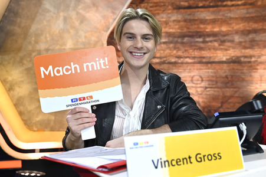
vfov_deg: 37.8
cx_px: 133
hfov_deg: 54.5
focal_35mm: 35
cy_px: 88
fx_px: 258
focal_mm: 35
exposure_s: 1/200
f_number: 4
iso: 1000
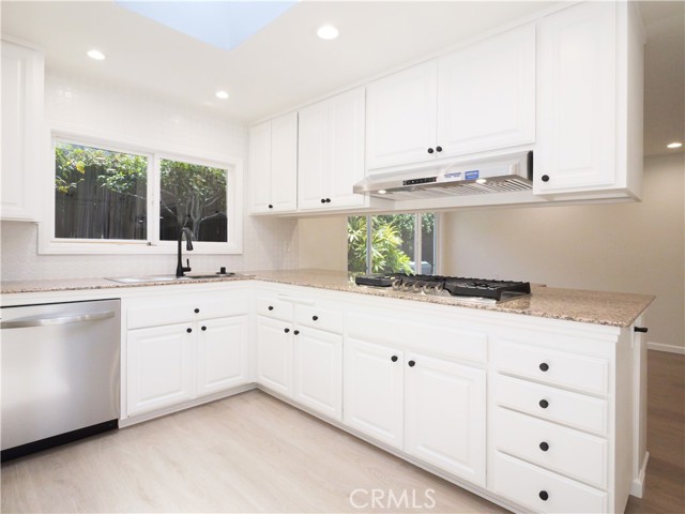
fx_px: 356
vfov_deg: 71.6
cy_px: 257
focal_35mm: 18
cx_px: 342
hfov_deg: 87.8
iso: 2000
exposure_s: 1/200
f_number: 8
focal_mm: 9
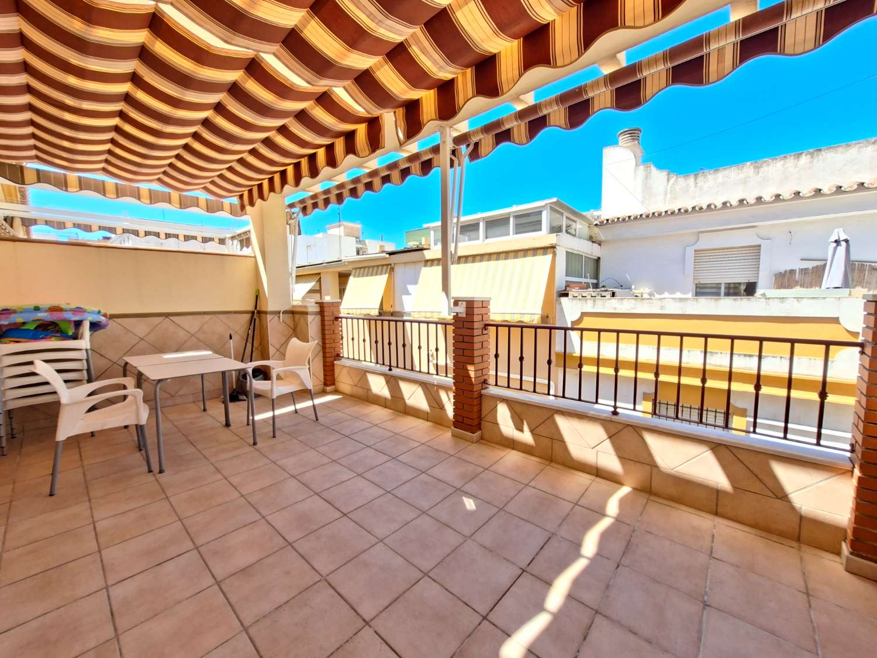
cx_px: 438
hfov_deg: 106.2
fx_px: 329
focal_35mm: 13
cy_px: 329
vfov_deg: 89.9
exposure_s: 1/120
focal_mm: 1.74
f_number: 2.2
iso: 50
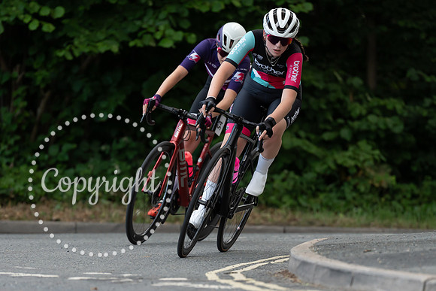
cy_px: 228
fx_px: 3789
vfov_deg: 4.4
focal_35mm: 313
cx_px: 222
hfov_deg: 6.6
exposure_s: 1/800
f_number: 3.2
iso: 1000
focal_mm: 200
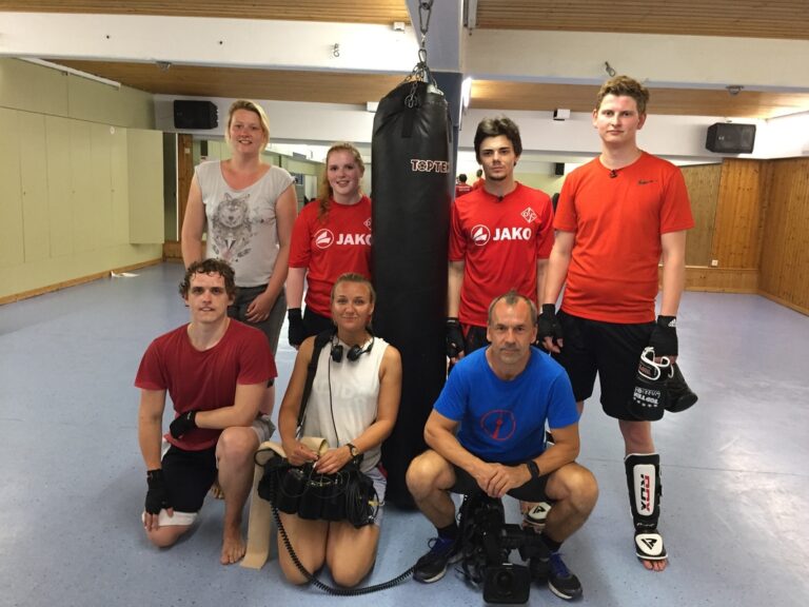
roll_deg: -3.4
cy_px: 304
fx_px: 678
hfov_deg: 61.7
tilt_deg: -10.9
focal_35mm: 29
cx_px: 404
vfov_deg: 48.2
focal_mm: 4.15
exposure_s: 1/33
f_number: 2.2
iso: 200
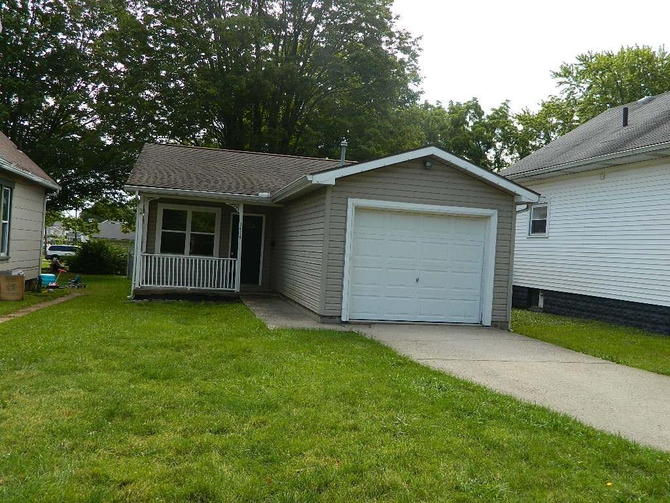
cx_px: 335
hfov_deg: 58.4
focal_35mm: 31
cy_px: 252
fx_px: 600
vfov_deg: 45.4
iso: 100
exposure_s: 1/640
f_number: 3.2
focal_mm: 5.6
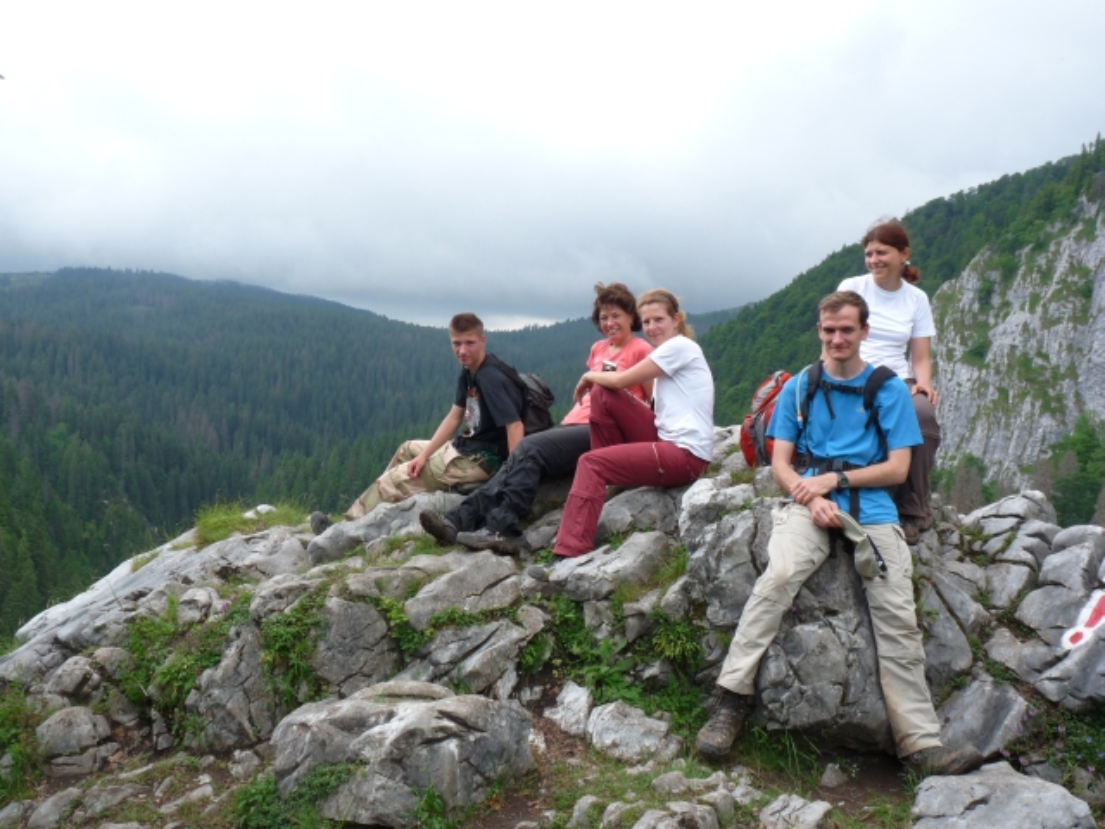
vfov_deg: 42.9
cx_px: 552
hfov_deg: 55.4
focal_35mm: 33
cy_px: 414
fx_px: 1053
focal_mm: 5.9
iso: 100
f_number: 4
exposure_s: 1/200
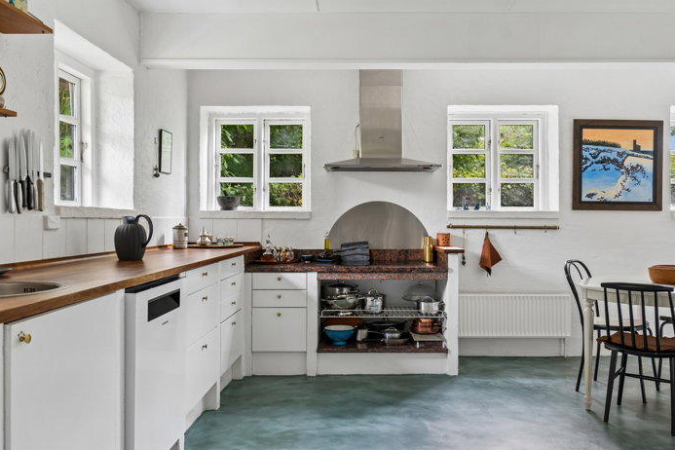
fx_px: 568
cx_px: 385
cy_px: 223
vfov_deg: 43.2
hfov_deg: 61.2
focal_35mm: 30
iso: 200
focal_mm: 17.5
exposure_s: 1/3.33
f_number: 8
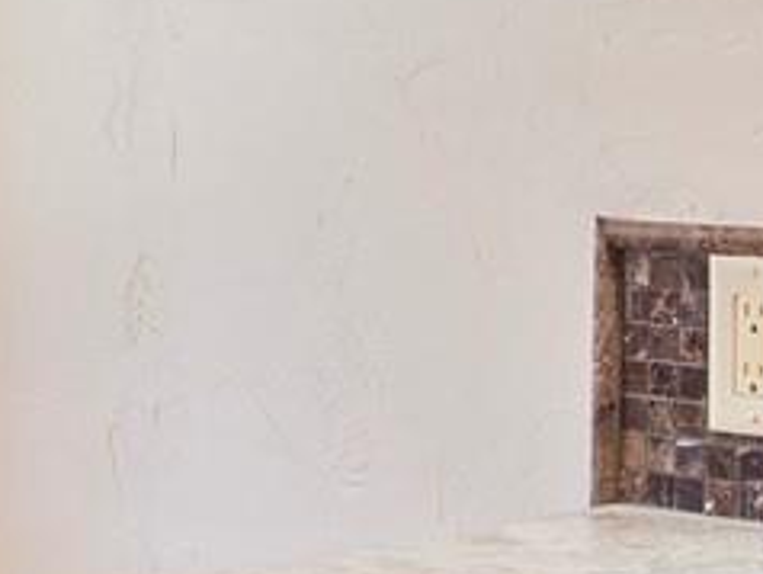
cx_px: 189
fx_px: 2670
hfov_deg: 16.2
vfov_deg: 12.2
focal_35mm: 121
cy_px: 131
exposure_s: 1/200
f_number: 2.8
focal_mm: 9
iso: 200
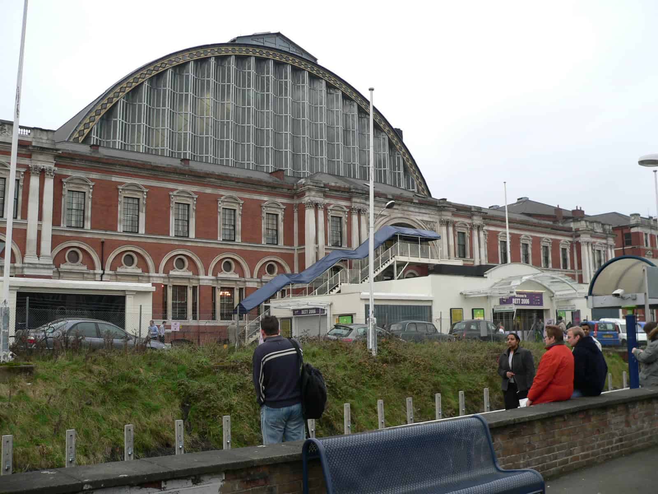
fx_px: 684
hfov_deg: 51.4
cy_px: 247
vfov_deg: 39.7
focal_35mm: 36
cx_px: 329
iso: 80
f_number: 2.8
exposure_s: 1/80
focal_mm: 6
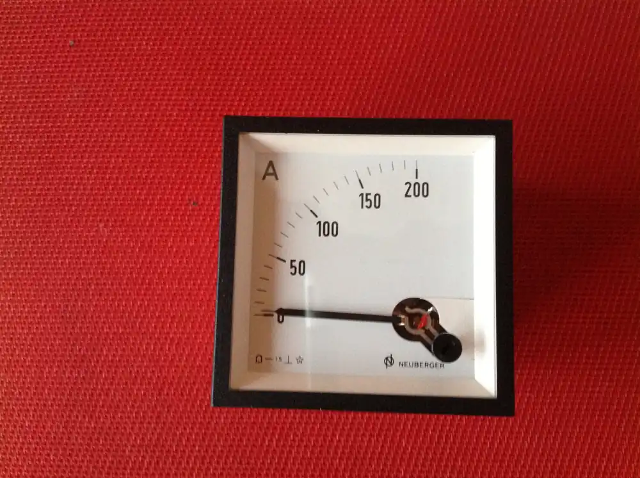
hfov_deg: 52.7
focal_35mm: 35
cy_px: 239
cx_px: 320
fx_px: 646
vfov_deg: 40.6
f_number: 2.4
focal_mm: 4.28
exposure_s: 1/15
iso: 400
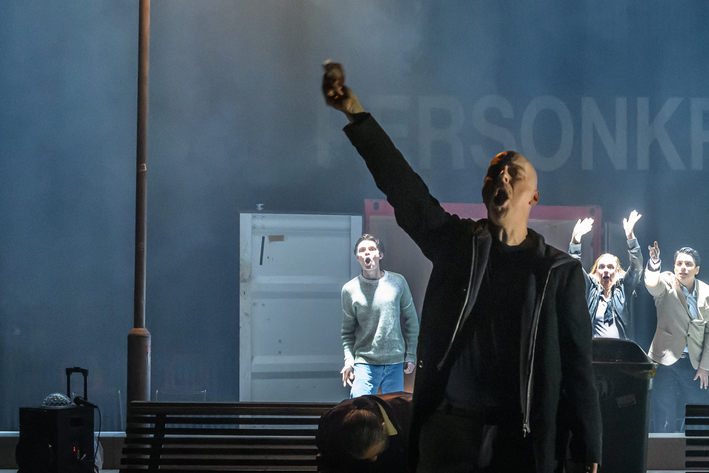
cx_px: 680
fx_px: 1261
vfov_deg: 21.2
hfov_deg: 29.7
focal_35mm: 64
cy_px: 315
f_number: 4
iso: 5000
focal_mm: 31
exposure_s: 1/160
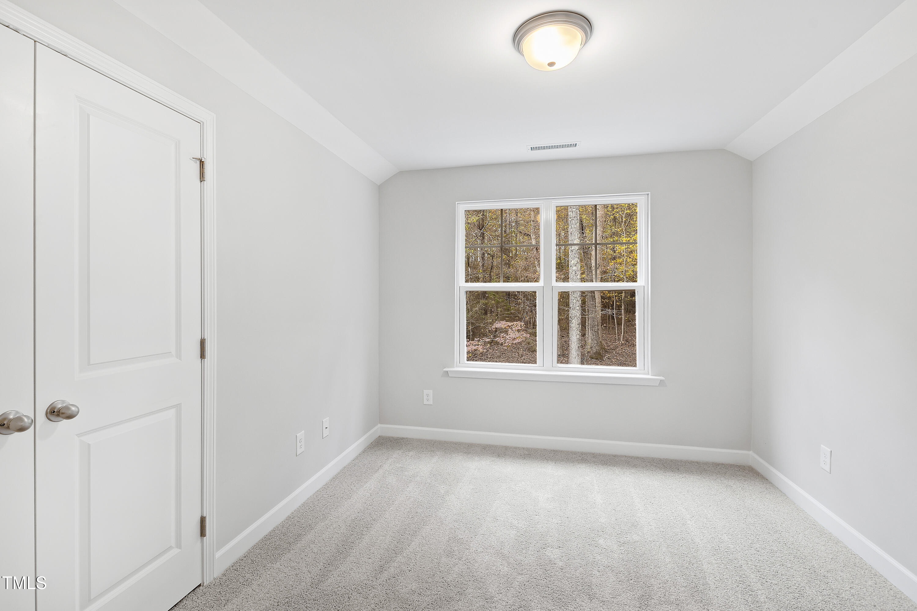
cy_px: 306
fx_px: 382
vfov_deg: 77.3
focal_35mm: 15
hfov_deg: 100.4
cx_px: 458
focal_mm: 10
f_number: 8
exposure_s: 1/2.5
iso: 100
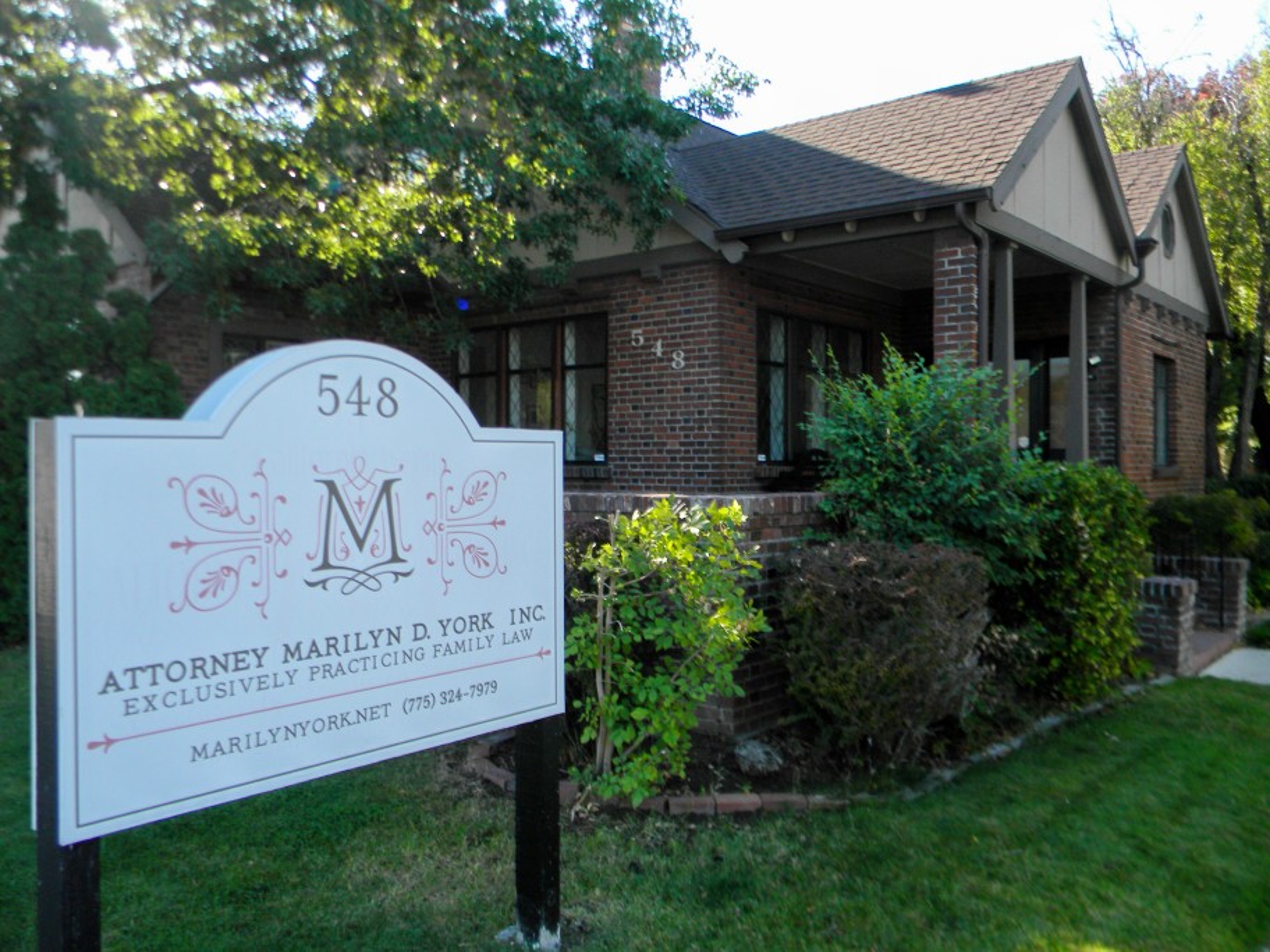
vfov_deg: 49.7
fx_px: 1027
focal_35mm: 28
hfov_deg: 63.4
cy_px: 476
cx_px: 635
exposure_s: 1/158
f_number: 3.5
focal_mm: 5
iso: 80
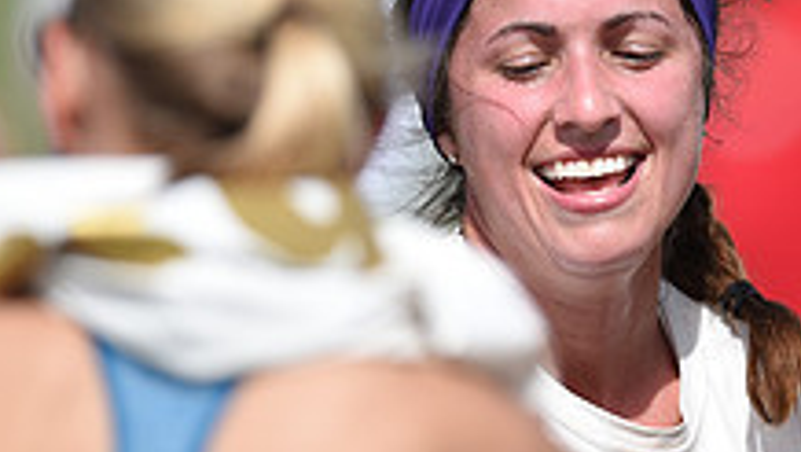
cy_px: 191
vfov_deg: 1.1
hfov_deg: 1.9
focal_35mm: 1114
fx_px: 23678
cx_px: 603
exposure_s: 1/2500
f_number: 2.8
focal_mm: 400
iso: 100
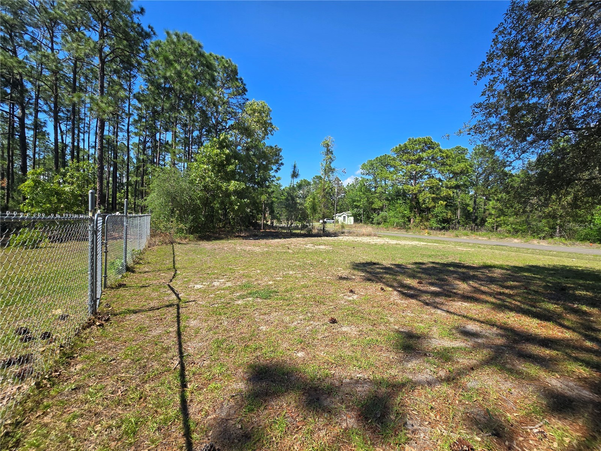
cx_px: 300
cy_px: 226
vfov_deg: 89.9
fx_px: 226
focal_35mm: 13
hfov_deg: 106.2
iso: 50
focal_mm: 2.2
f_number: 2.2
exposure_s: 1/1262
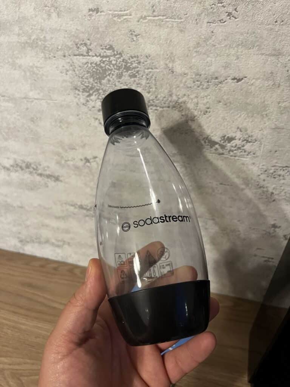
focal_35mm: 26
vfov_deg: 67.3
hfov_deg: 53.1
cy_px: 194
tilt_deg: -39.9
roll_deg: +1.4
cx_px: 145
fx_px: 290
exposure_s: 1/50
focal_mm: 5.1
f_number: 1.6
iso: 250
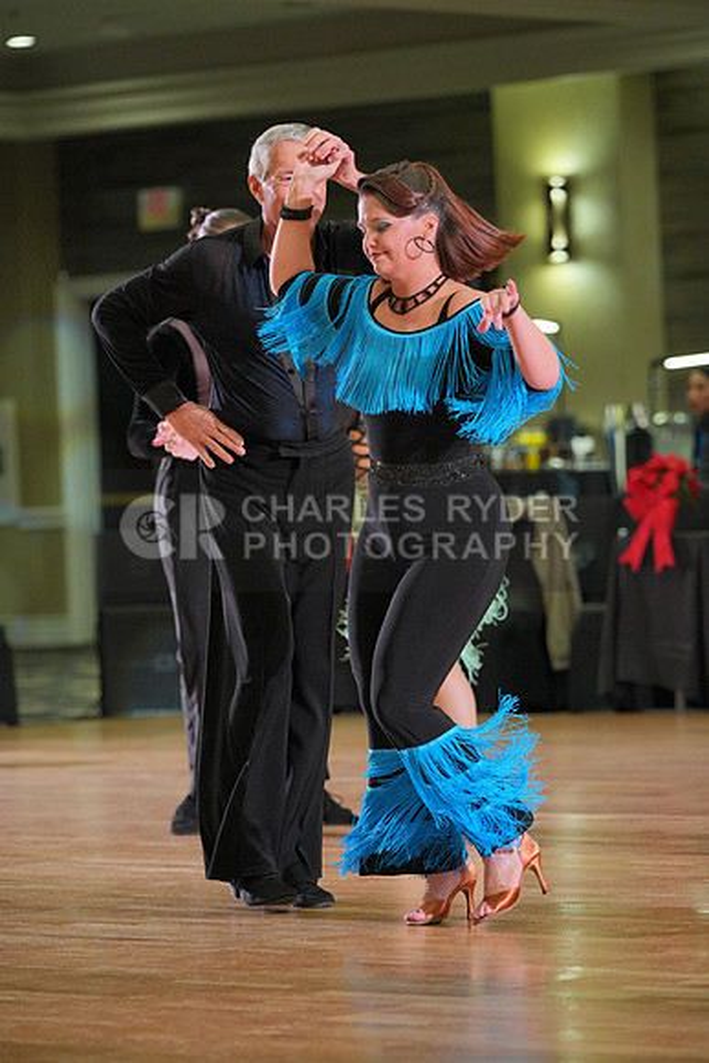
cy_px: 532
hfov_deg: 8.6
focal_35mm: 159
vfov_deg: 12.9
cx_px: 354
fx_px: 4694
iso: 2500
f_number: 4
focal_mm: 159
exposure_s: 1/400
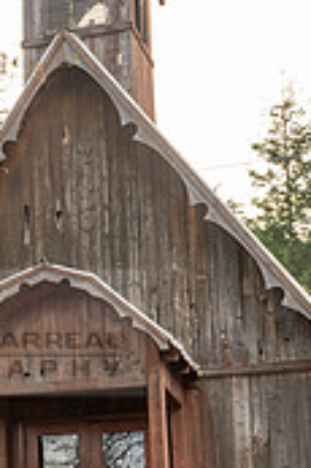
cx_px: -303
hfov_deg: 11.7
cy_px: 359
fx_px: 1363
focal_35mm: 105
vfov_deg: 19.3
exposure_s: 1/125
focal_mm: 24
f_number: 5.6
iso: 200
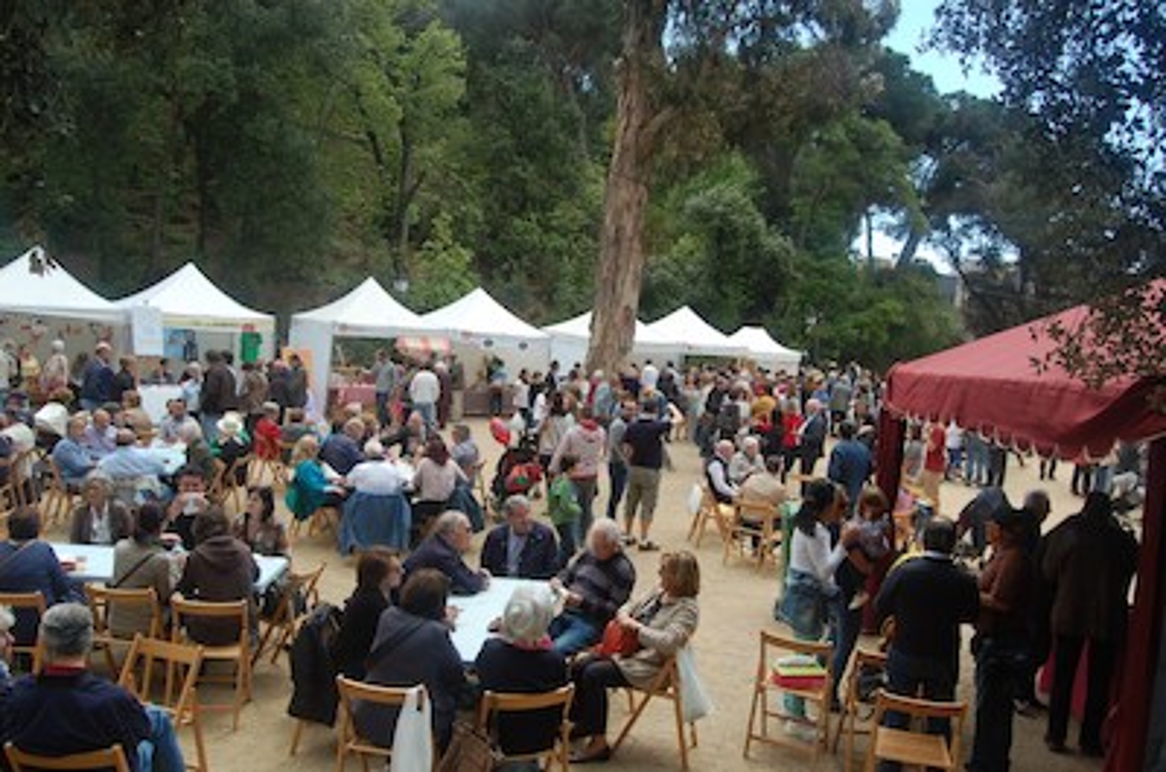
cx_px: 583
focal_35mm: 27
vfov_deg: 47.7
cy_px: 386
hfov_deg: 67.5
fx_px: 873
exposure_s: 1/250
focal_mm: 18
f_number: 8
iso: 200
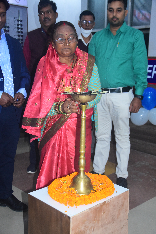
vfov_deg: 38.9
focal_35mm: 51
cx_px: 78
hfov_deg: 26.5
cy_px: 117
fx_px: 331
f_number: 4.2
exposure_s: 1/125
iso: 1250
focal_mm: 34
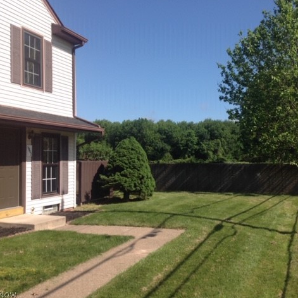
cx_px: 178
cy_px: 149
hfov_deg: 39.9
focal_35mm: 42
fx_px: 409
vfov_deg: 40.0
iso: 50
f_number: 2.4
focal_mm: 4.28
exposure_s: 1/2016
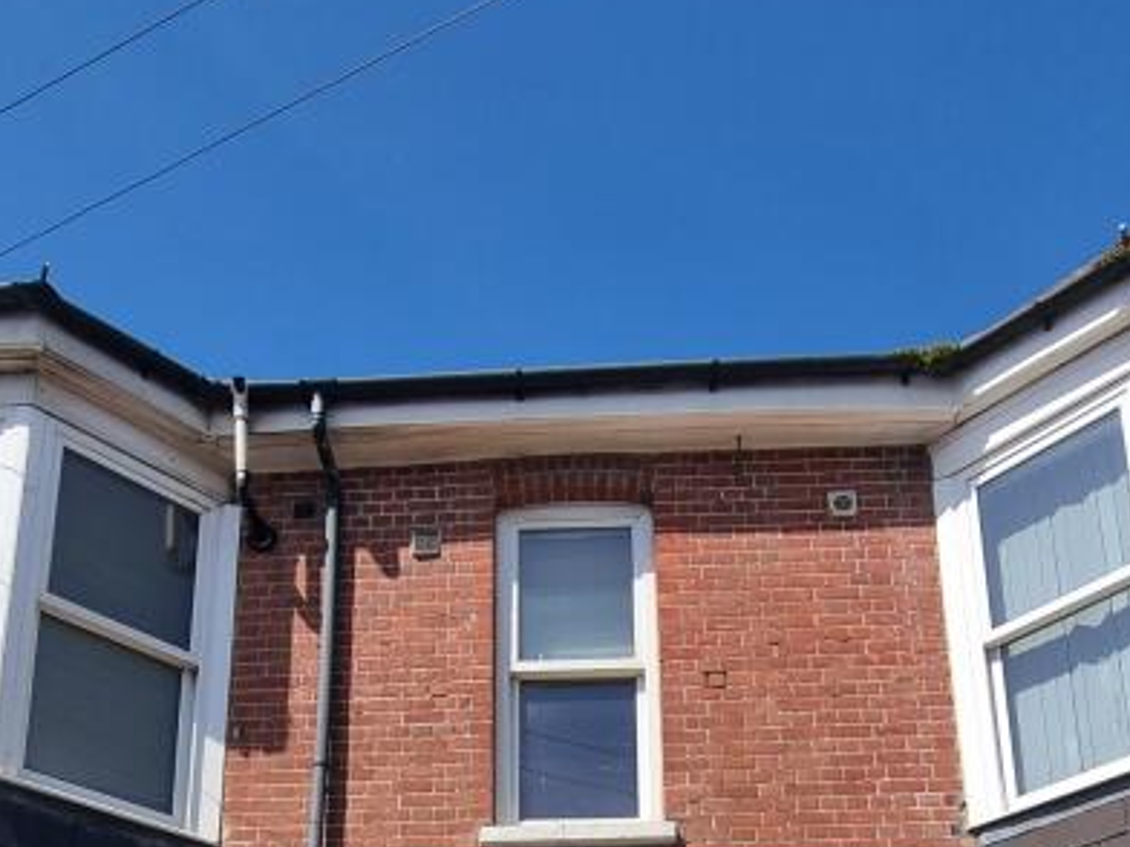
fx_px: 1110
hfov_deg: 53.9
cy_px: 1069
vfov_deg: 32.6
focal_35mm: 34
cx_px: 548
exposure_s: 1/2028
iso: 50
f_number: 2.2
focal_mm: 2.2
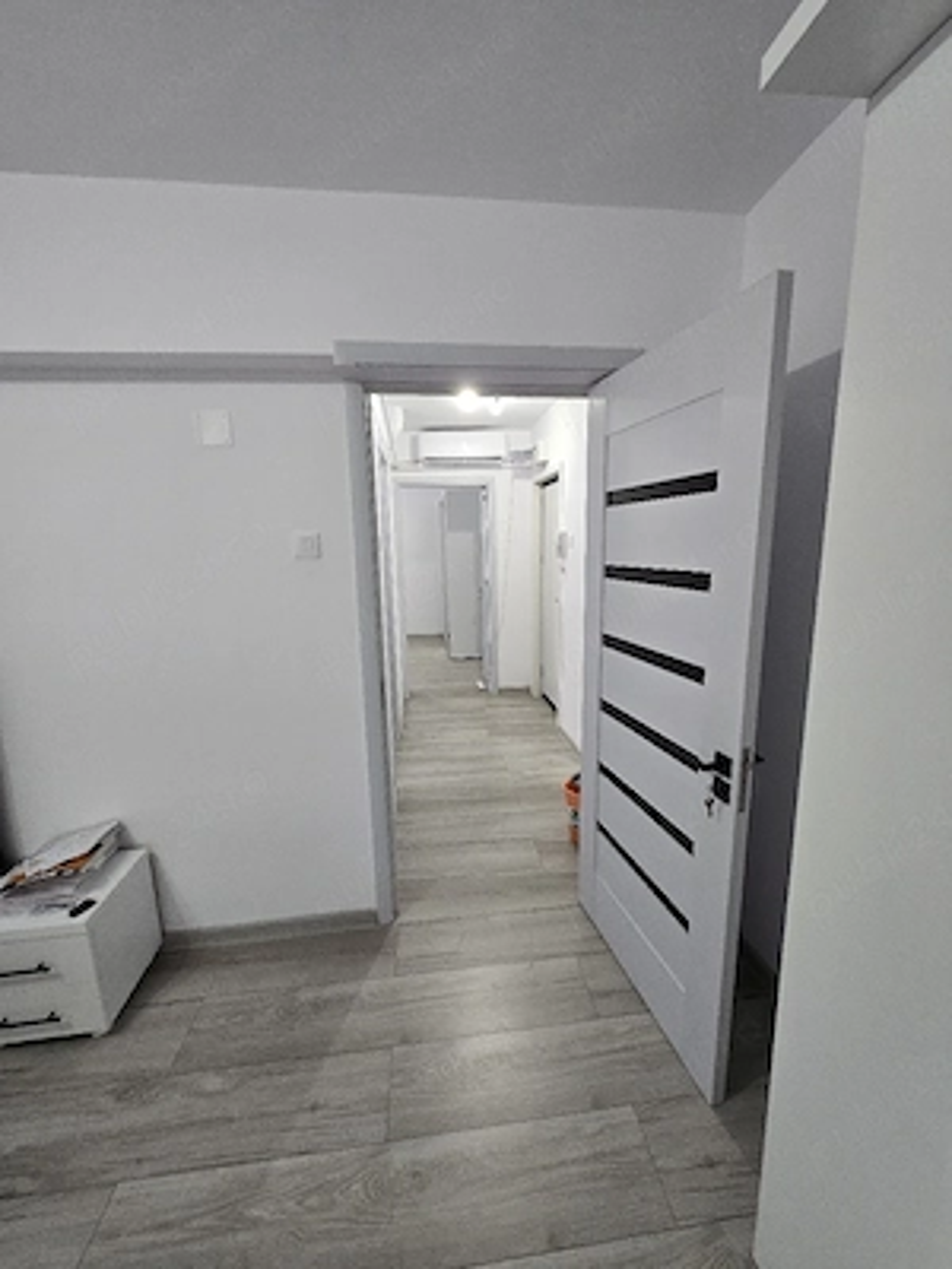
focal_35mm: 13
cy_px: 634
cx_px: 476
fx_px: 477
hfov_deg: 89.9
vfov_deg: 106.2
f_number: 2.2
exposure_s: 1/60.2
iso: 250
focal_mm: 1.7
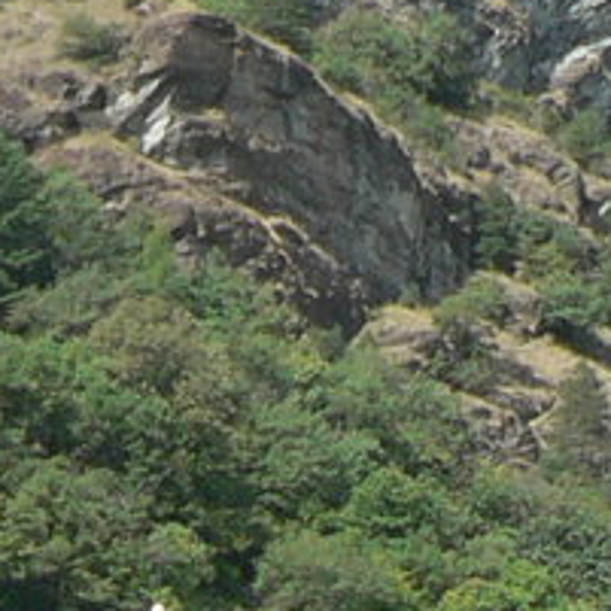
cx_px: -249
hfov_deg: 6.8
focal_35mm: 253
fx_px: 5052
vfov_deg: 6.7
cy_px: 1271
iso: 80
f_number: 4
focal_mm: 6
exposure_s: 1/320
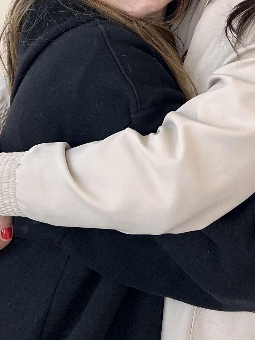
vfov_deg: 23.8
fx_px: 786
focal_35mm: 80
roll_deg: -1.7
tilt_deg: -6.3
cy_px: 36
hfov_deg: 18.3
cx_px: 185
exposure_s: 1/120
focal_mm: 5.7
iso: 100
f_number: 1.5
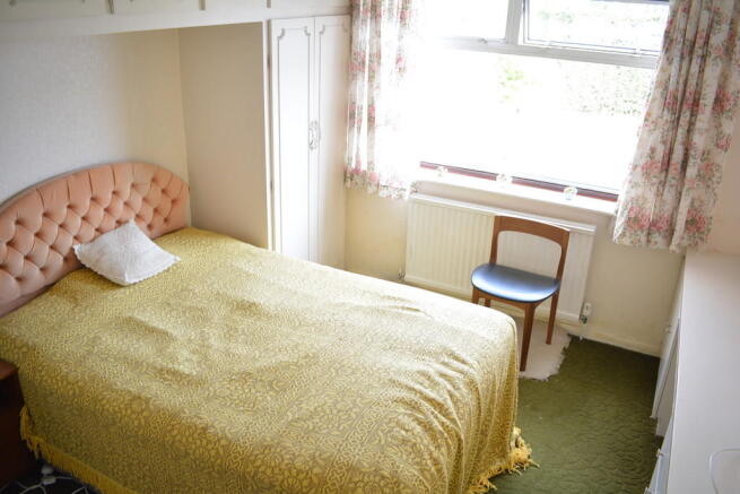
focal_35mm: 30
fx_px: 617
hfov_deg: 61.9
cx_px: 370
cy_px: 247
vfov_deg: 43.6
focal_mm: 20
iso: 640
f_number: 3.5
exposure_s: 1/80
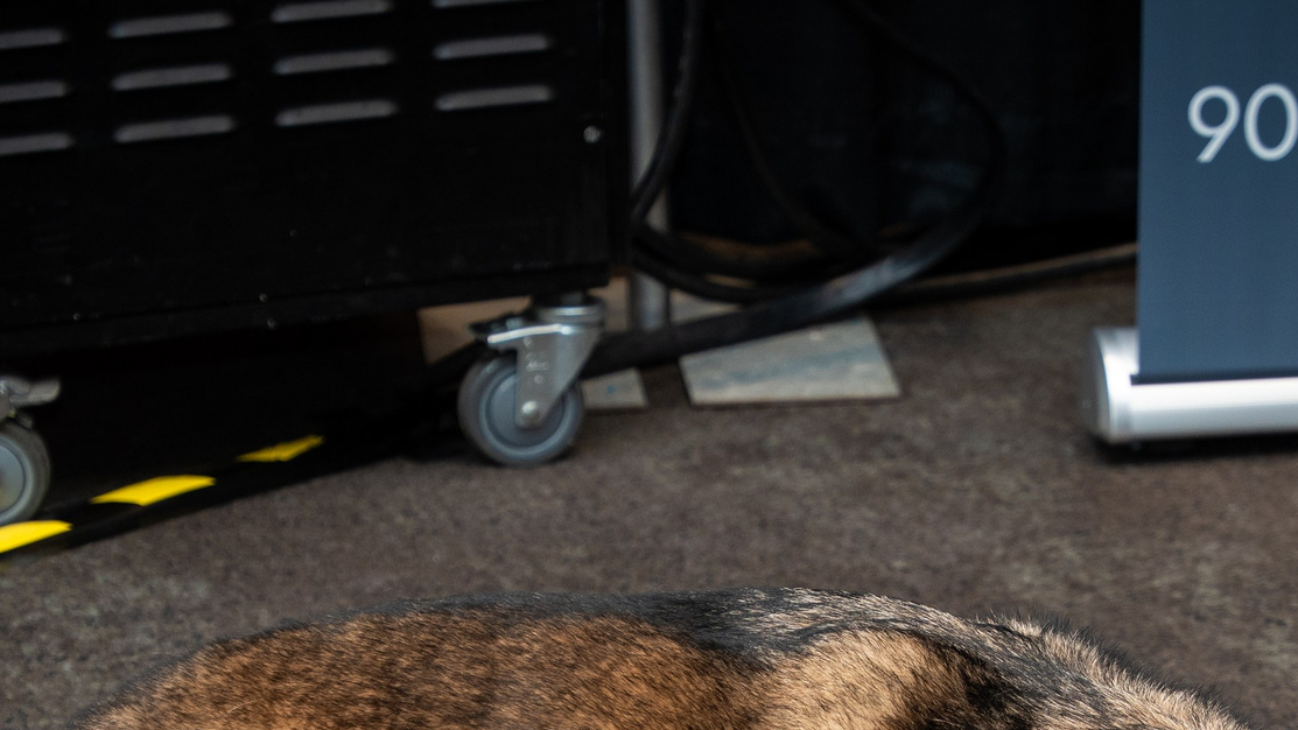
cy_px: 821
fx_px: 6229
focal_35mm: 181
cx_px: 796
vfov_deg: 6.7
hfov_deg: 11.9
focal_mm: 70
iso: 800
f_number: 3.2
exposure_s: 1/200
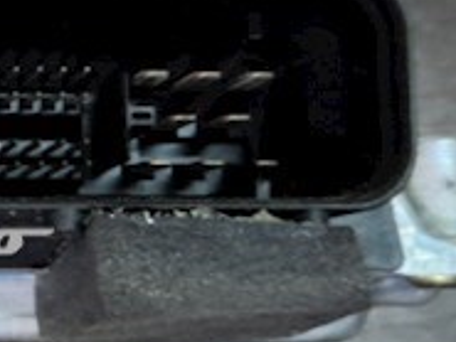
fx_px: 1094
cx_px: -244
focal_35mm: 83
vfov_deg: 17.8
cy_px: 217
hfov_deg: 20.0
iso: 160
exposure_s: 1/6
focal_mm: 4
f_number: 3.2
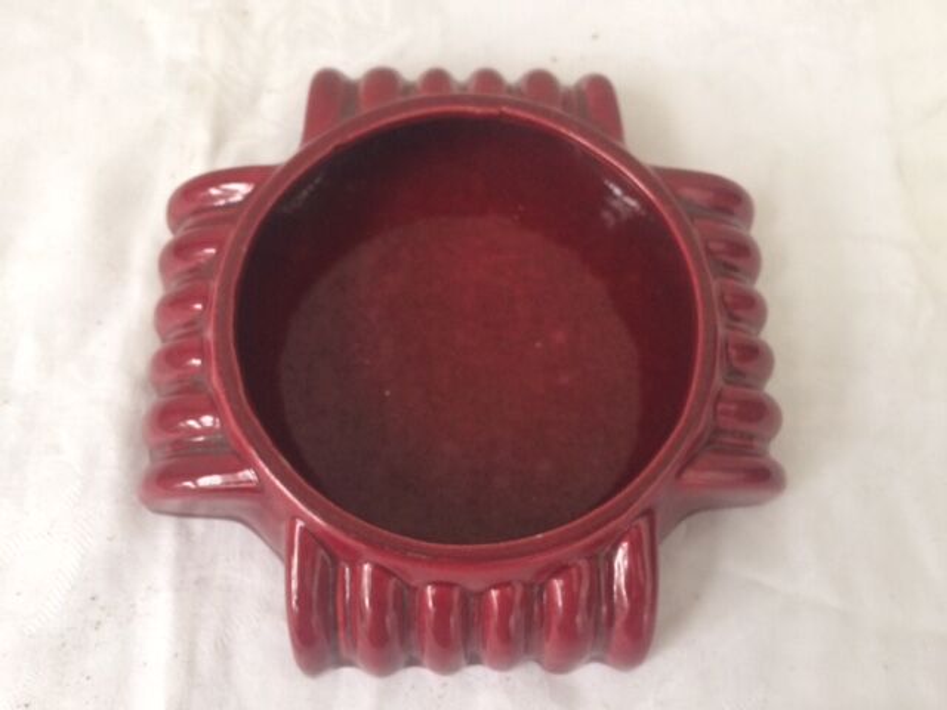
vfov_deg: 48.2
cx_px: 474
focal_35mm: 29
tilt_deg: -73.5
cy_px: 355
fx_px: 793
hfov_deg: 61.7
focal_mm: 4.15
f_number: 2.2
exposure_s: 1/33
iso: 200
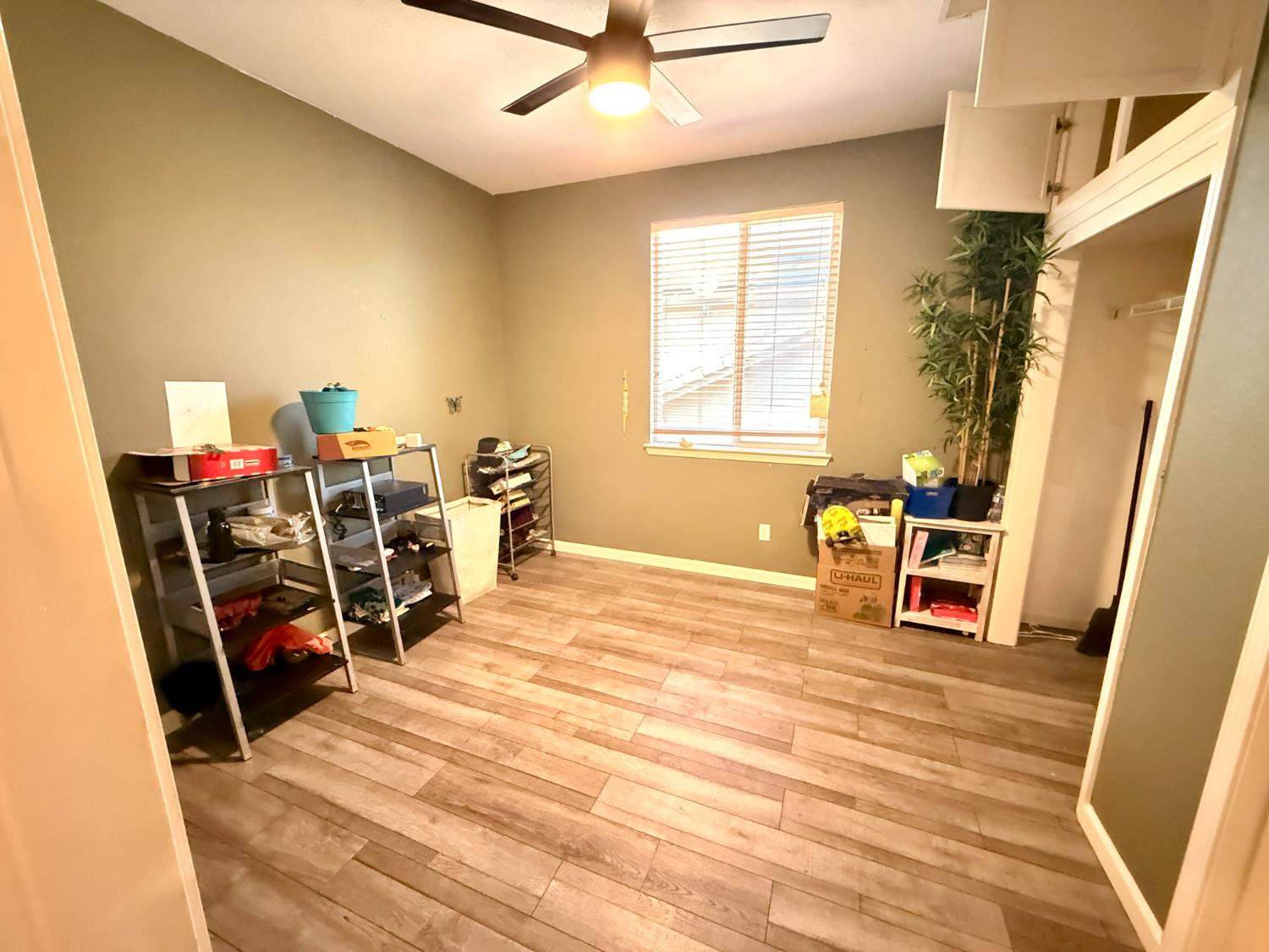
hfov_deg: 102.1
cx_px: 634
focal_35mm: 14
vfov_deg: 85.7
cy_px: 476
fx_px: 513
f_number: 2.2
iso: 1600
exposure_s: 1/30
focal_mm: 2.22
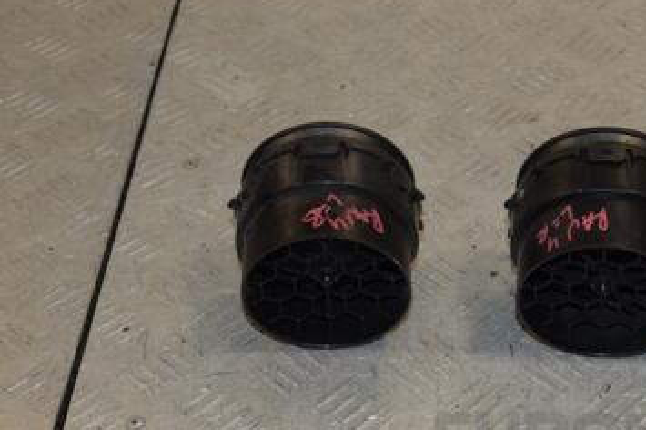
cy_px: 197
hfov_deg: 22.9
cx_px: 400
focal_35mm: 89
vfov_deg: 15.4
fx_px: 1593
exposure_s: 1/200
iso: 800
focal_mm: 35
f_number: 8
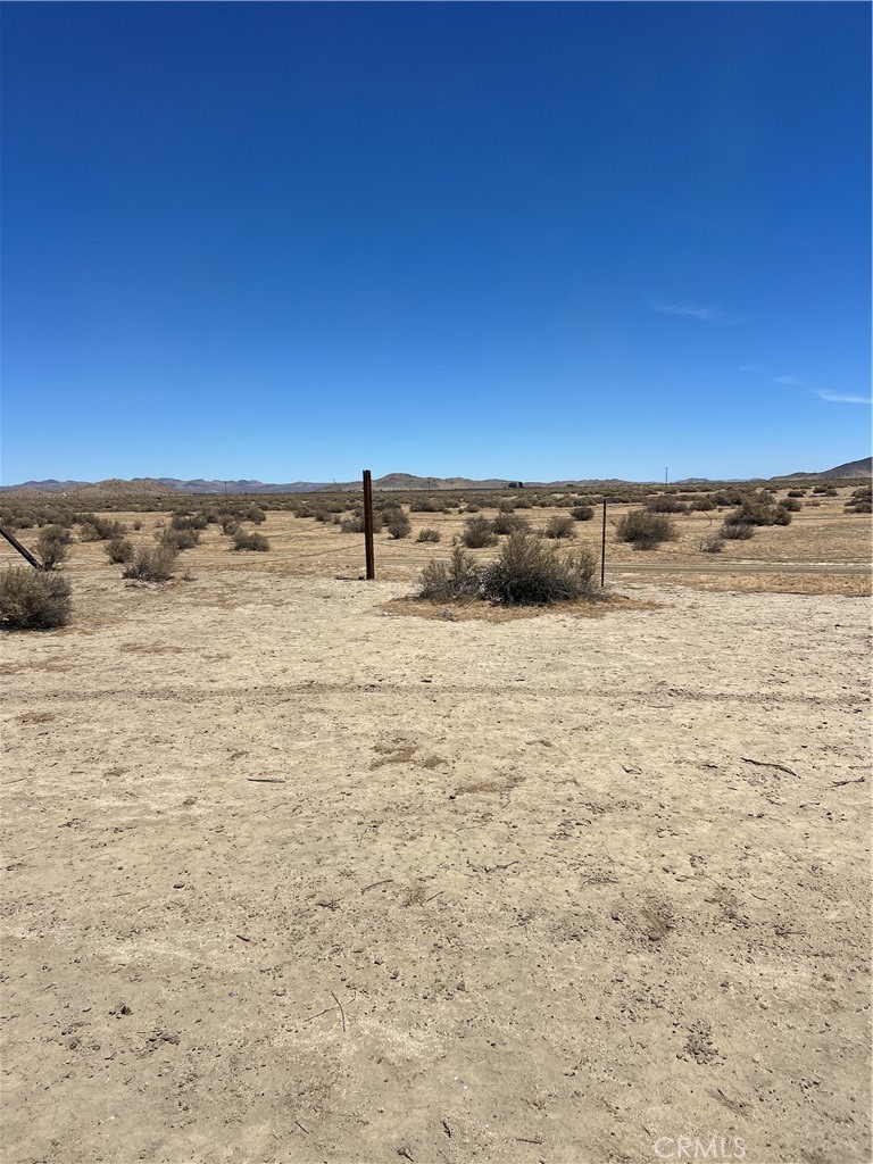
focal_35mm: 26
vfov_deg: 67.3
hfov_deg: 53.1
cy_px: 582
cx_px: 436
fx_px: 874
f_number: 1.5
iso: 50
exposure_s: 1/9434
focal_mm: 5.7
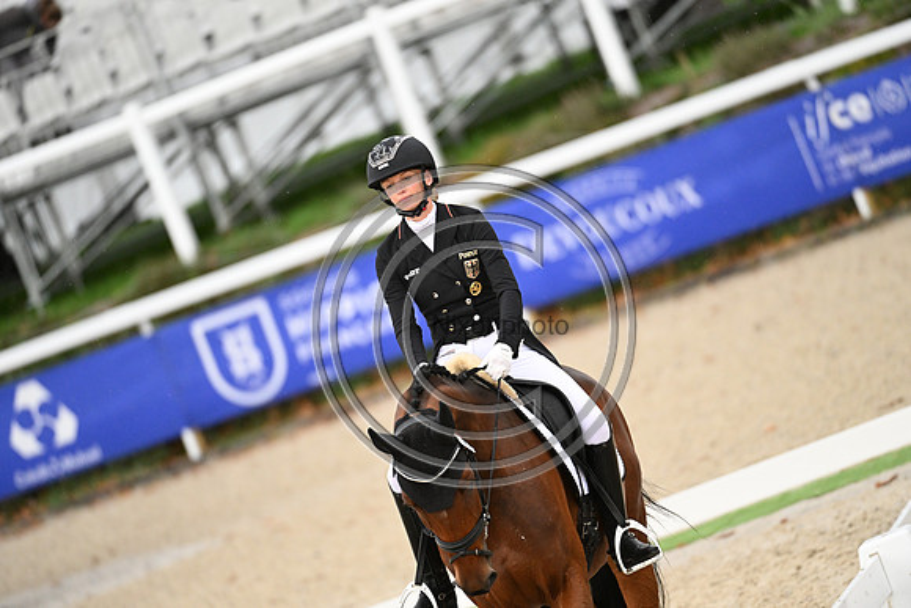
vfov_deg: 3.4
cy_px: 304
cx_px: 456
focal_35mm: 400
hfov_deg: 5.2
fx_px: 10124
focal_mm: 400
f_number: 4.5
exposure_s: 1/1250
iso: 3200
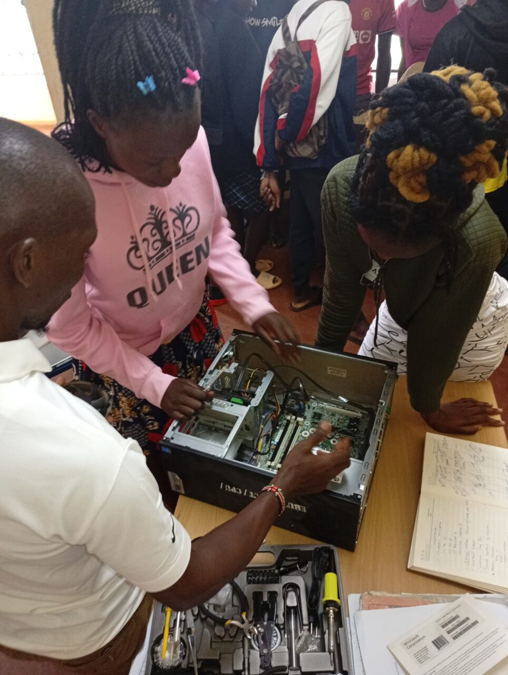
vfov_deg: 65.2
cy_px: 338
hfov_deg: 51.5
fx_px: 527
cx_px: 254
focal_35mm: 27
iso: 682
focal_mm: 3.98
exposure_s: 1/20
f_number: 1.8
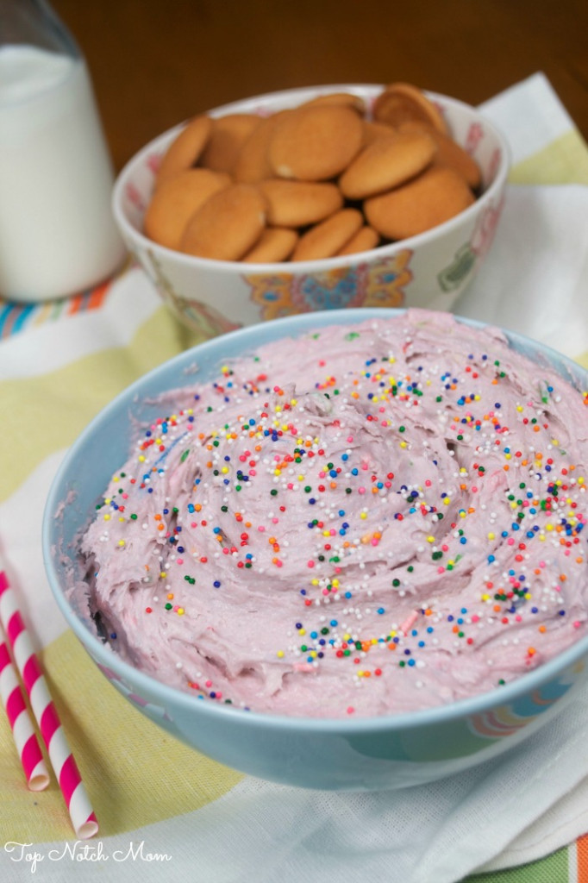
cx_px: 294
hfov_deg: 28.1
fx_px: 1177
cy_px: 442
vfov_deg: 41.1
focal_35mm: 48
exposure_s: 1/50
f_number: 5
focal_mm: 32
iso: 200
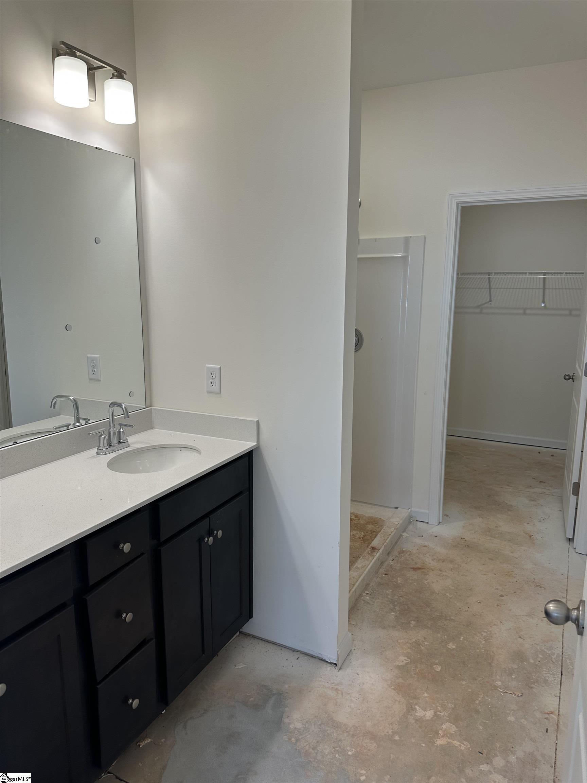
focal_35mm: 24
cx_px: 294
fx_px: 543
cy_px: 392
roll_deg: -1.4
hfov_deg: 56.8
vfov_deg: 71.6
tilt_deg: -9.8
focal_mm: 6.86
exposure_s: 1/127
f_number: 1.78
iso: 64
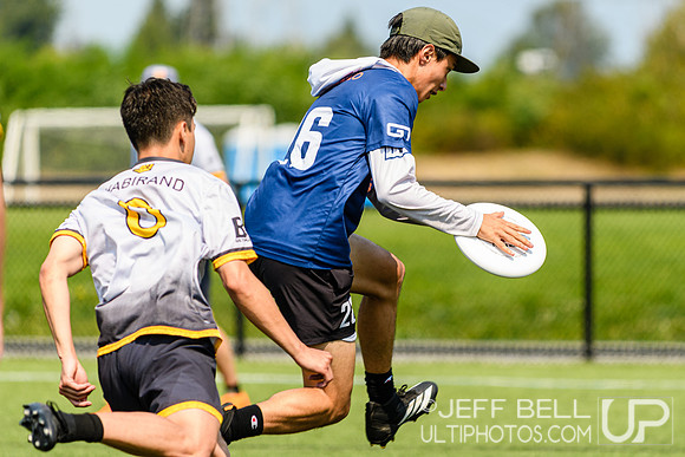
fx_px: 6529
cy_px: 196
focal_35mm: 343
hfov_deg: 6.0
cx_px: 392
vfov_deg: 4.0
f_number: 3.2
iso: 100
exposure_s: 1/1000
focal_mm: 200
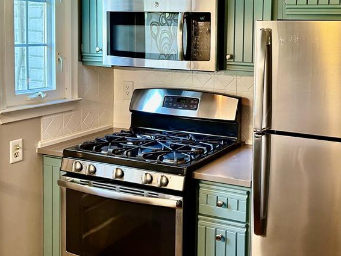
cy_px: 61
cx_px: 249
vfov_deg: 30.3
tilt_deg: -4.2
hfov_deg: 39.5
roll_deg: -1.6
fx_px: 463
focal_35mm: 47
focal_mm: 5.7
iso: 320
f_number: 1.5
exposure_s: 1/60
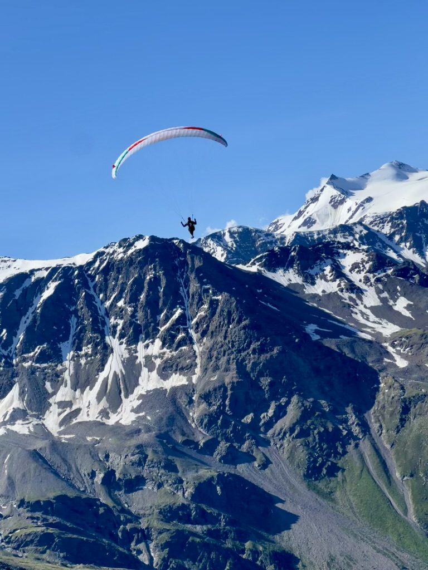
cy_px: 285
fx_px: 1269
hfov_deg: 19.1
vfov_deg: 25.3
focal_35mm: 77
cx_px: 214
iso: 32
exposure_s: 1/1064
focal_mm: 9
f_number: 2.8
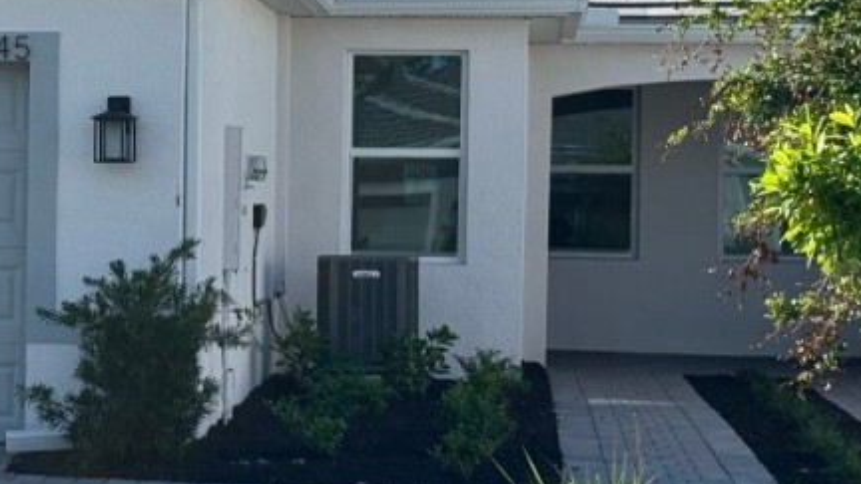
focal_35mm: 124
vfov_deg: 9.8
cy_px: 209
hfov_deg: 17.1
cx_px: 110
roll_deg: -1.5
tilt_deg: -0.7
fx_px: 2831
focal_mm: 6.76
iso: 64
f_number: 1.78
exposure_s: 1/3610
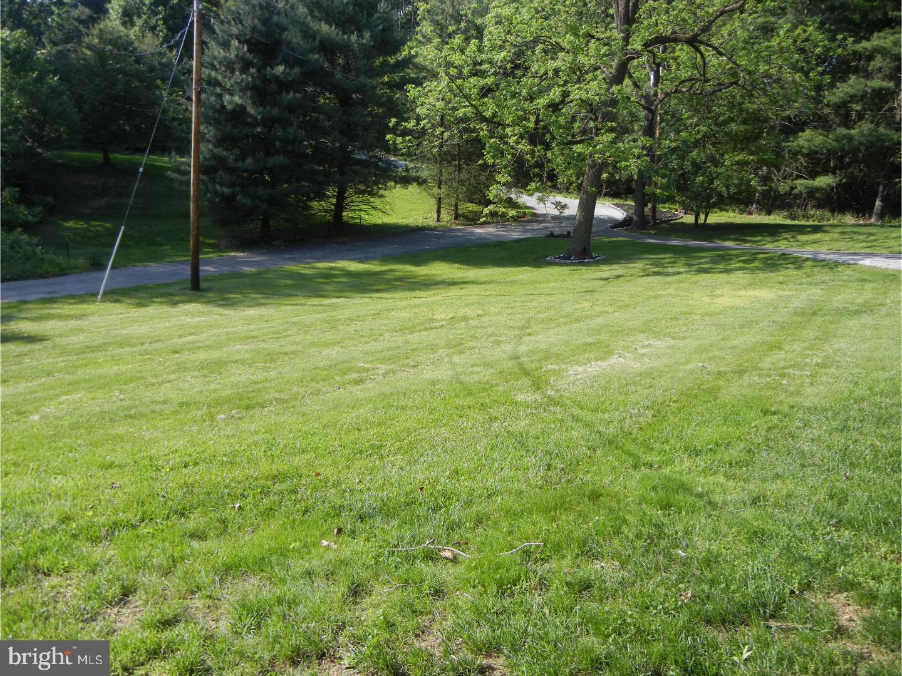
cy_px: 338
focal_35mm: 30
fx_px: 782
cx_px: 451
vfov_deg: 46.8
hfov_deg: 60.0
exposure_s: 1/530
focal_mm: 5.4
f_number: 3.5
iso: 160
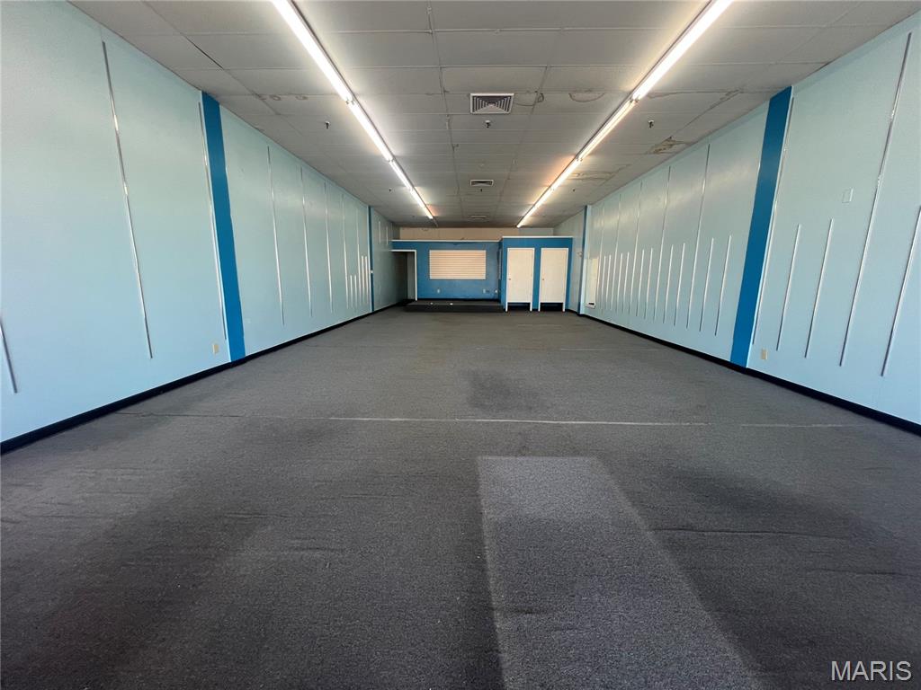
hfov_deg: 106.2
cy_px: 345
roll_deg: -0.1
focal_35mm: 13
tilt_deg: -11.3
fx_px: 346
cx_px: 460
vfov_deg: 89.9
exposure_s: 1/120
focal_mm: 1.57
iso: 125
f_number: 1.8
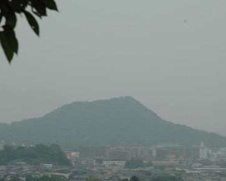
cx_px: 113
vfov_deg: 9.6
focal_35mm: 161
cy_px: 96
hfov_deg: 12.0
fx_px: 1077
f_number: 10
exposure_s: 1/400
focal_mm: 70
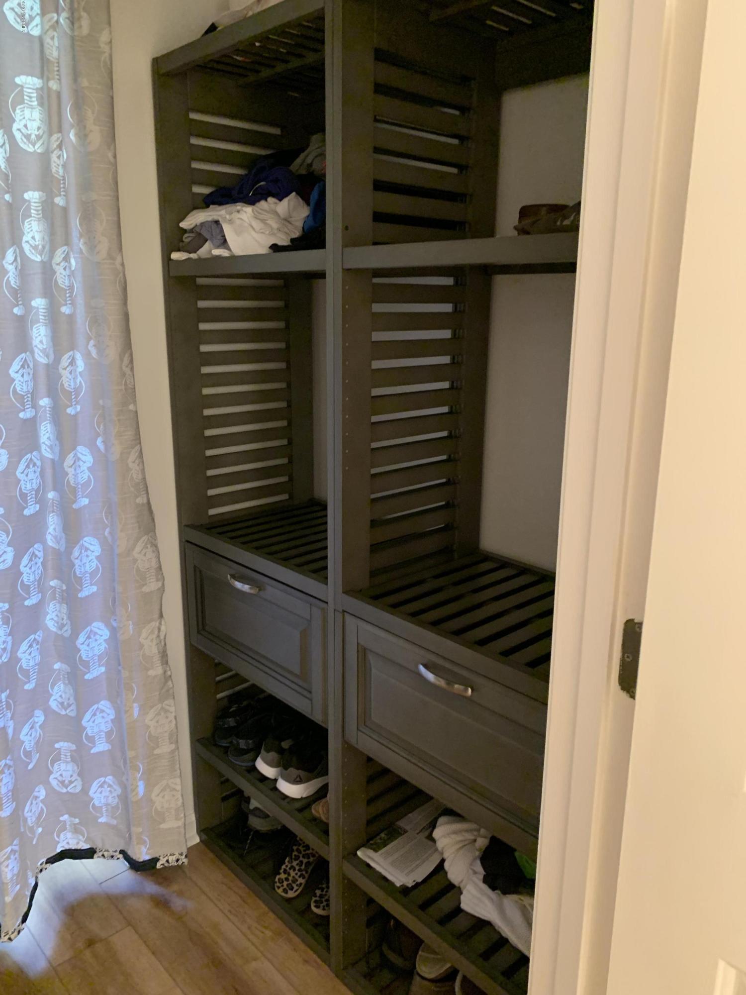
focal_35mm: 26
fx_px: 747
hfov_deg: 53.1
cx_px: 373
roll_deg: -0.6
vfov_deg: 67.3
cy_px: 498
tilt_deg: -13.6
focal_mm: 4.25
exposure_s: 1/30
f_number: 1.8
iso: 500
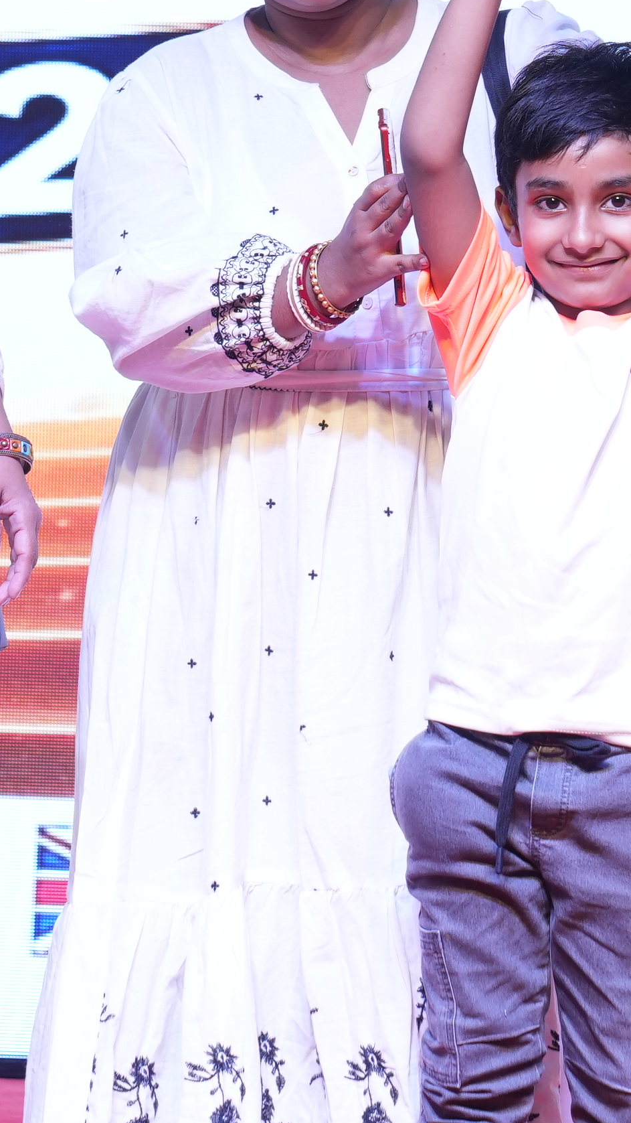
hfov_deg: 5.0
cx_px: 454
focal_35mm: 242
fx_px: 7200
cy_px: 281
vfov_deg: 8.9
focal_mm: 69
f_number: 4.5
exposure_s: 1/100
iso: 500
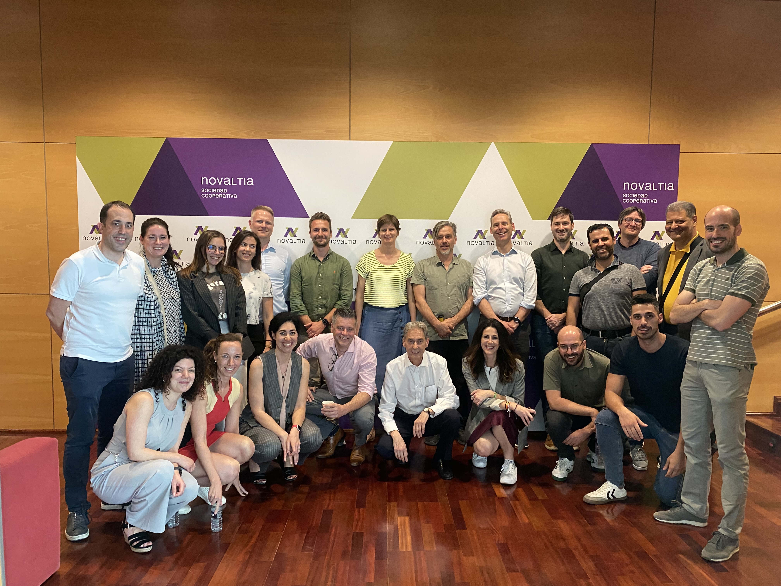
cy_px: 293
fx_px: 587
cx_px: 390
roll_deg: -0.9
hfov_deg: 67.3
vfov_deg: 53.1
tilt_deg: -4.4
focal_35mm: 26
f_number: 1.8
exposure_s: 1/50
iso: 320
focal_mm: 4.25
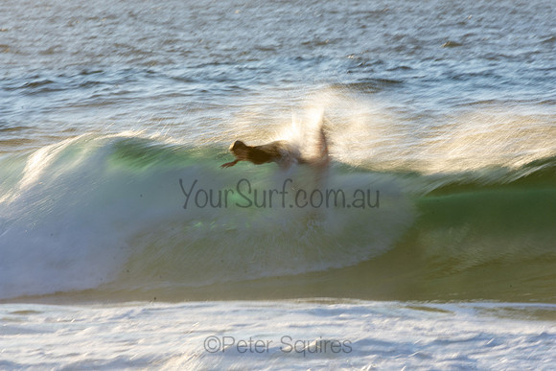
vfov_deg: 1.8
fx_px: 11586
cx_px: 278
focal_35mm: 750
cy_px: 186
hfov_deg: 2.7
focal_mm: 500
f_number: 22
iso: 100
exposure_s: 1/25
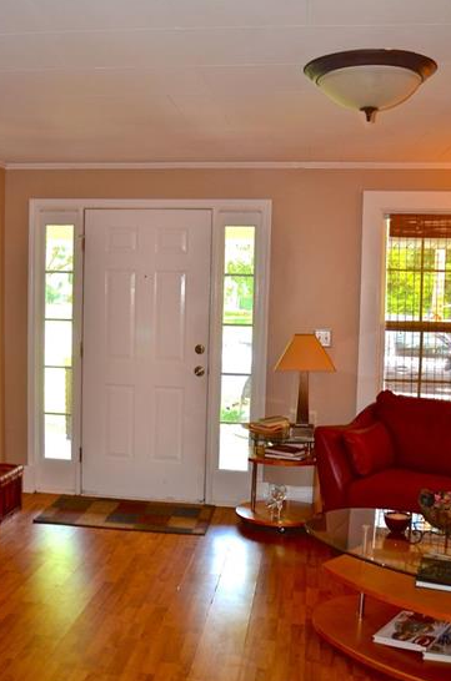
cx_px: 182
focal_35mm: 38
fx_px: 718
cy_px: 334
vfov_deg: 50.8
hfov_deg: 34.8
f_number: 3.5
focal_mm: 18
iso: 400
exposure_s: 1/60
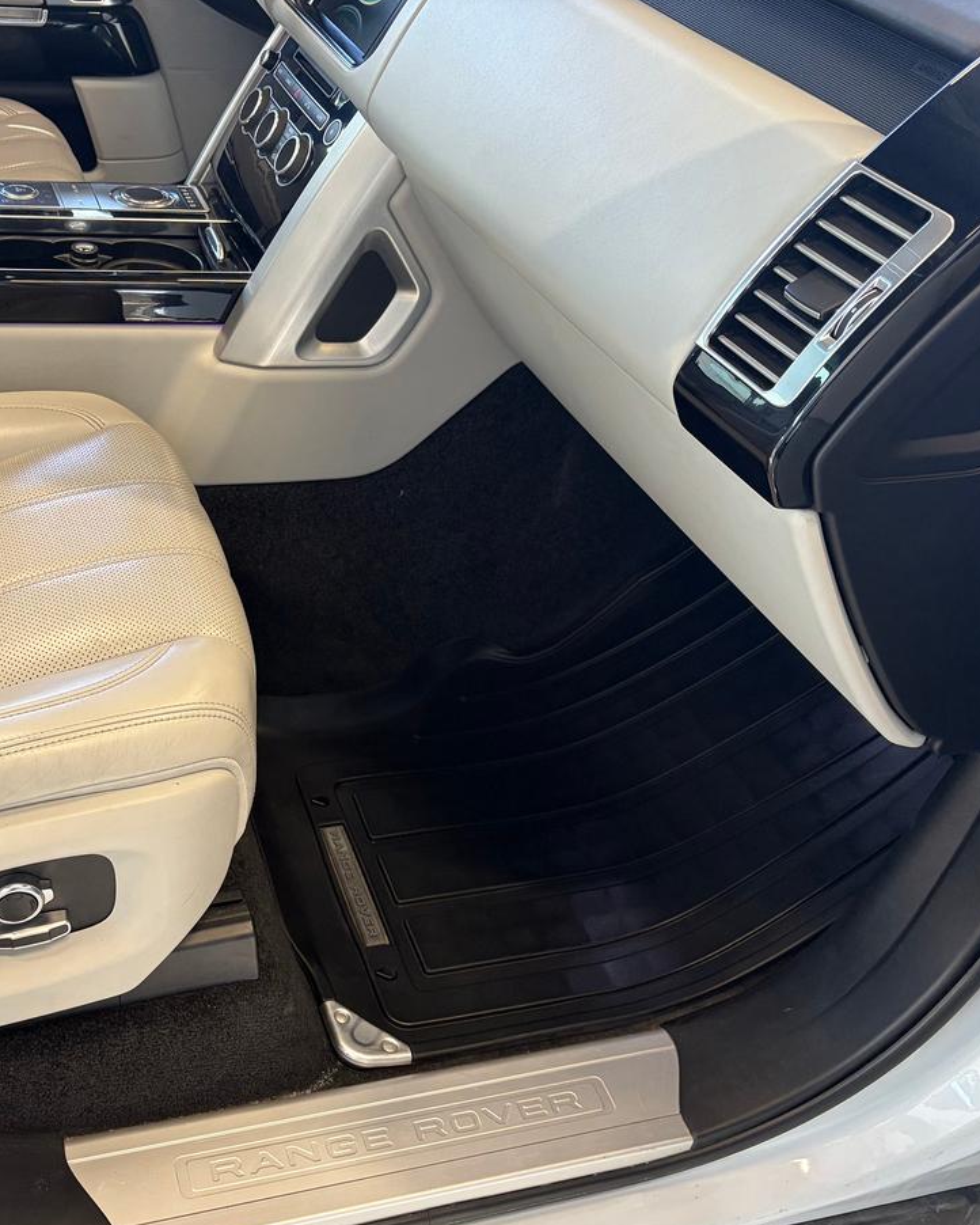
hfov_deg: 40.1
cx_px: 258
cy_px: 648
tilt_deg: -38.1
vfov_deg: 50.2
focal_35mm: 36
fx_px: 1305
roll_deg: -4.2
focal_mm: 5.96
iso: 125
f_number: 1.6
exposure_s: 1/65
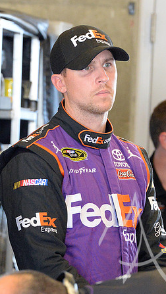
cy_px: 147
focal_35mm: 211
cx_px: 90
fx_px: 1648
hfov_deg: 5.8
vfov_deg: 10.2
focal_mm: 200
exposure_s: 1/160
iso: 6400
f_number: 8
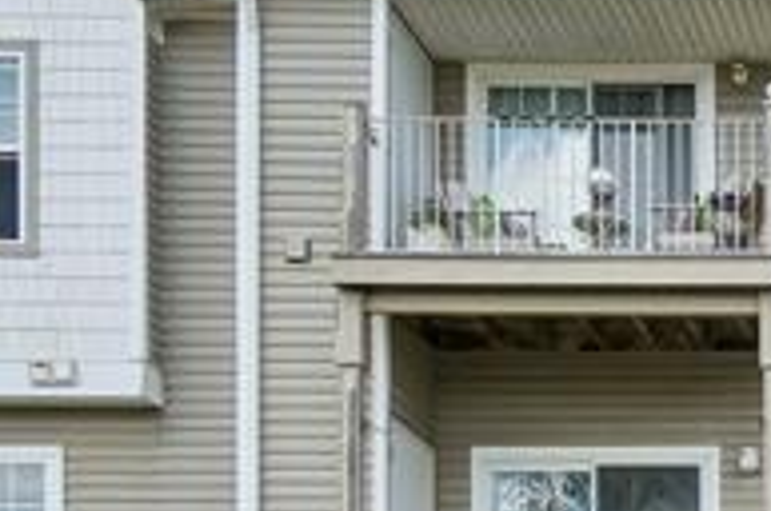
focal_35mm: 88
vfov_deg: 13.6
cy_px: 978
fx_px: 1874
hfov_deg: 20.2
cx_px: 1143
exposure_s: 1/200
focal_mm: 11
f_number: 8
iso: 100
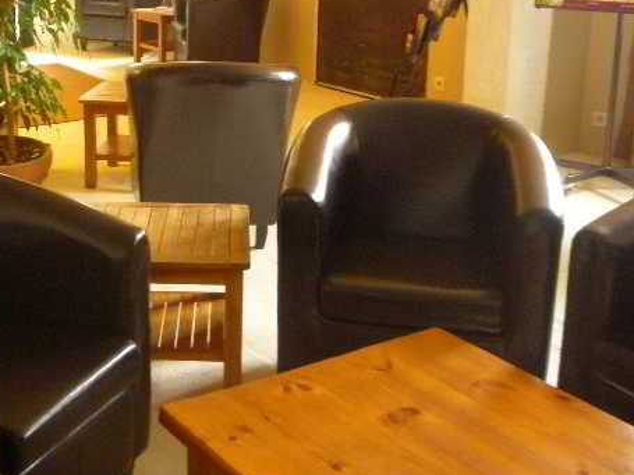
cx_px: 167
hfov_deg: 36.7
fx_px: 934
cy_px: 130
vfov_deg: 28.2
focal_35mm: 51
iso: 400
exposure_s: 1/8
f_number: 3.3
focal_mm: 5.2
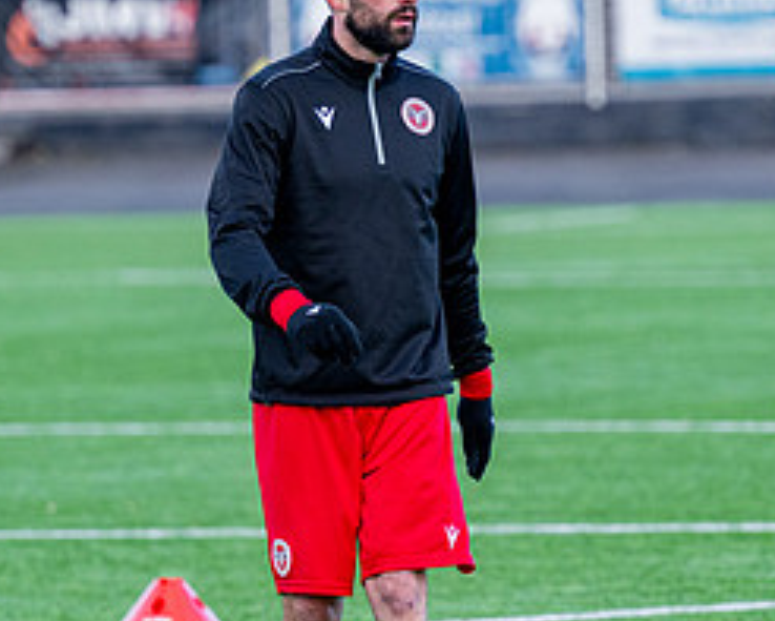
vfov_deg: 2.9
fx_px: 12414
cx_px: 364
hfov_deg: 3.6
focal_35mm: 541
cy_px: 227
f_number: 4
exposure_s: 1/1000
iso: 1000
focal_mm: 210
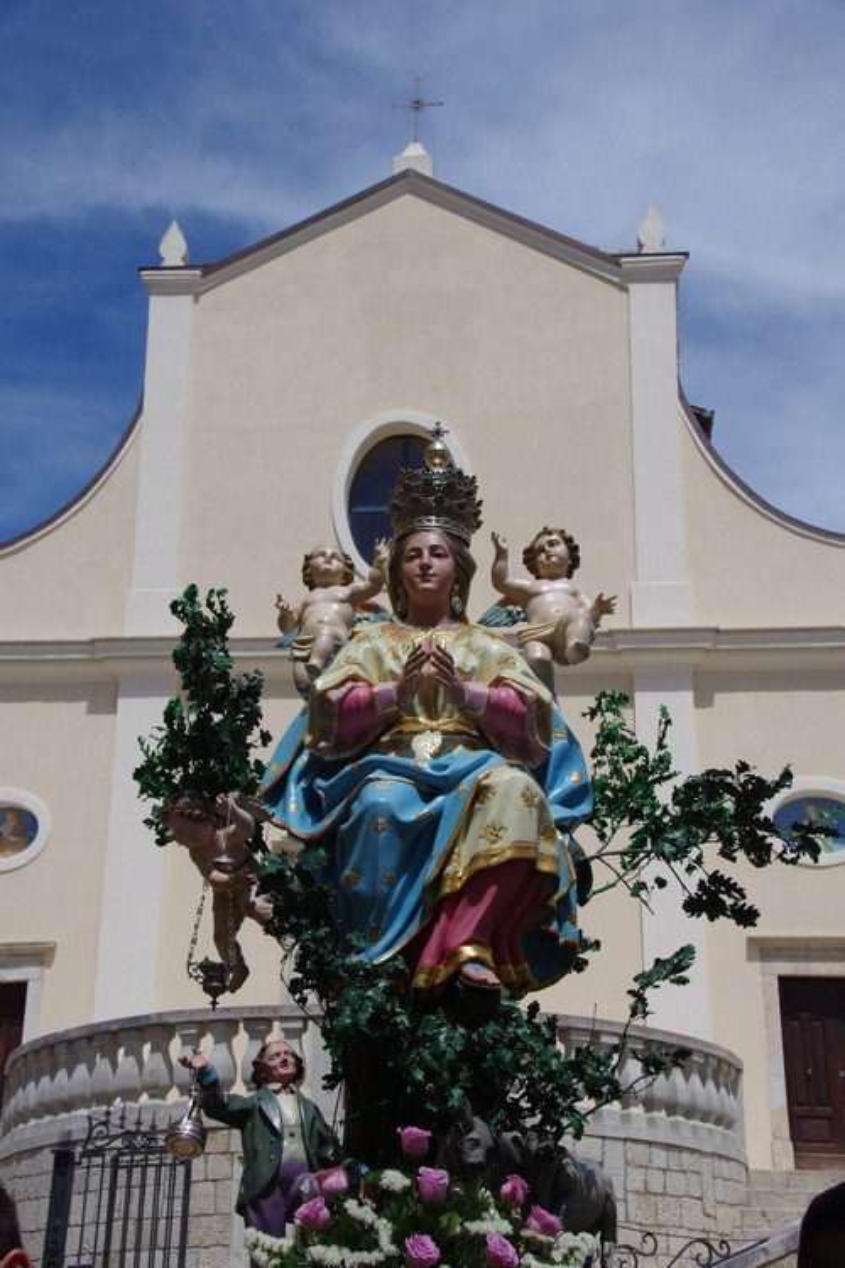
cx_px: 422
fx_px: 1936
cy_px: 634
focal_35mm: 55
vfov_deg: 36.2
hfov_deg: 24.6
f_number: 10
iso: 100
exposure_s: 1/250
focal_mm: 37
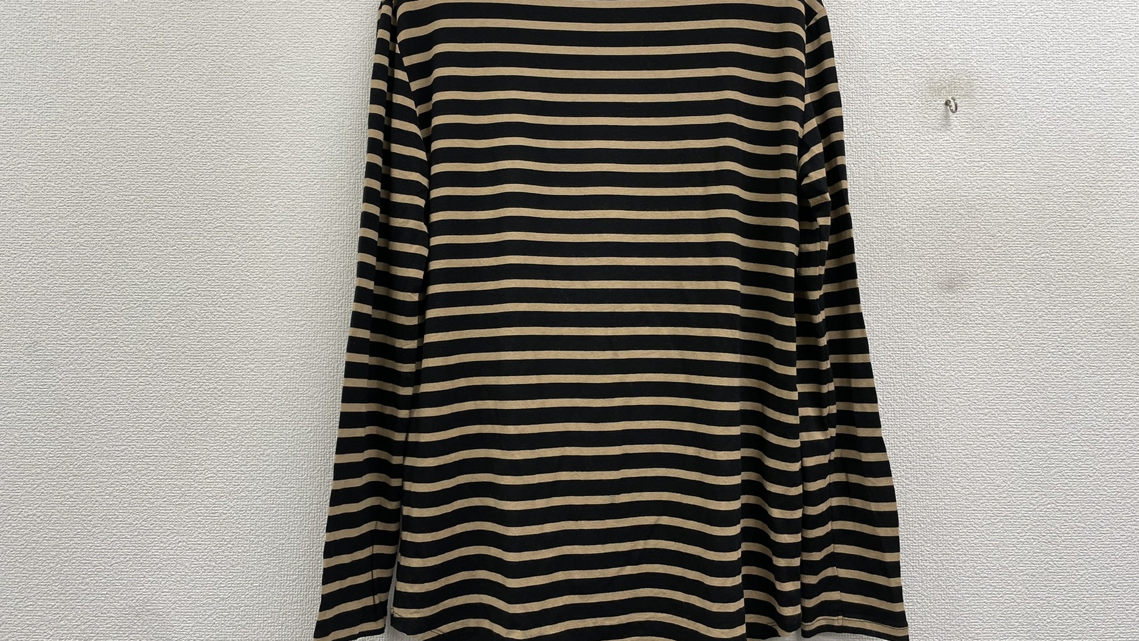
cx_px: 562
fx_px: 876
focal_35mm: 29
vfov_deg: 40.1
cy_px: 273
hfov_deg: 66.1
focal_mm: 4.2
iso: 100
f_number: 1.6
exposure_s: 1/121
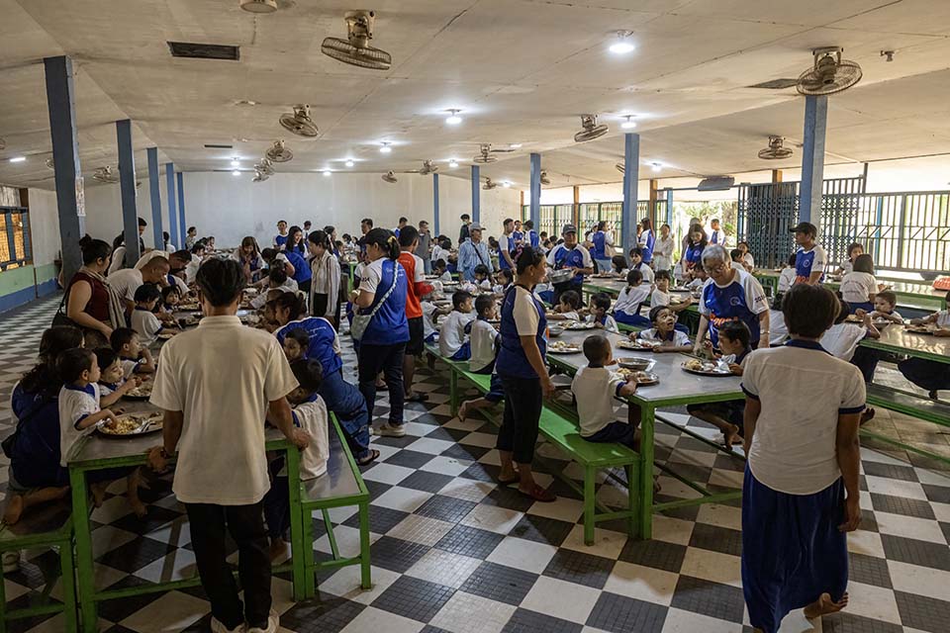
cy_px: 316
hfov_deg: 73.7
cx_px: 475
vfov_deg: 53.1
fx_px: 633
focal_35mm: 24
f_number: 4.5
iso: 5000
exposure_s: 1/200
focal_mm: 24
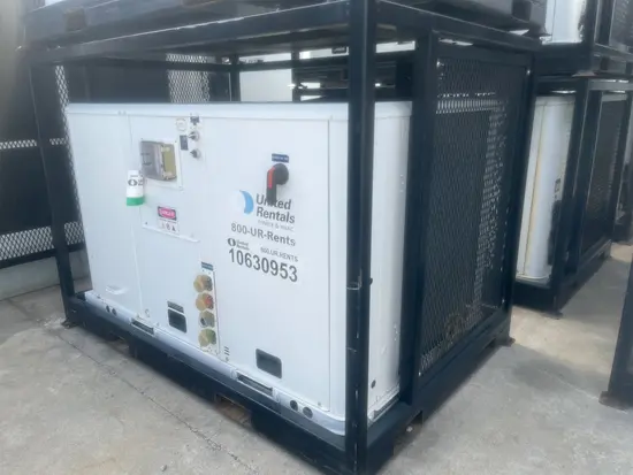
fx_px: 476
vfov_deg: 53.1
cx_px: 316
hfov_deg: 67.3
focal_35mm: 26
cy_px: 238
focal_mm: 5.1
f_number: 1.6
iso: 50
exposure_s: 1/1441
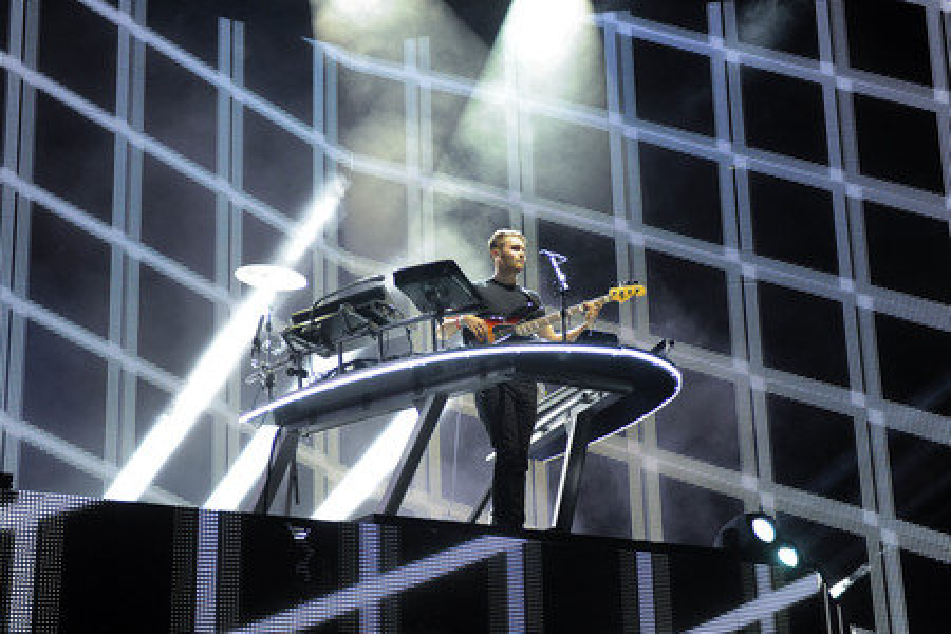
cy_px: 317
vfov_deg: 19.5
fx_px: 1849
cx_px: 476
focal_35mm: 70
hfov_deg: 28.8
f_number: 2.8
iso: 1600
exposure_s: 1/160
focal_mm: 70
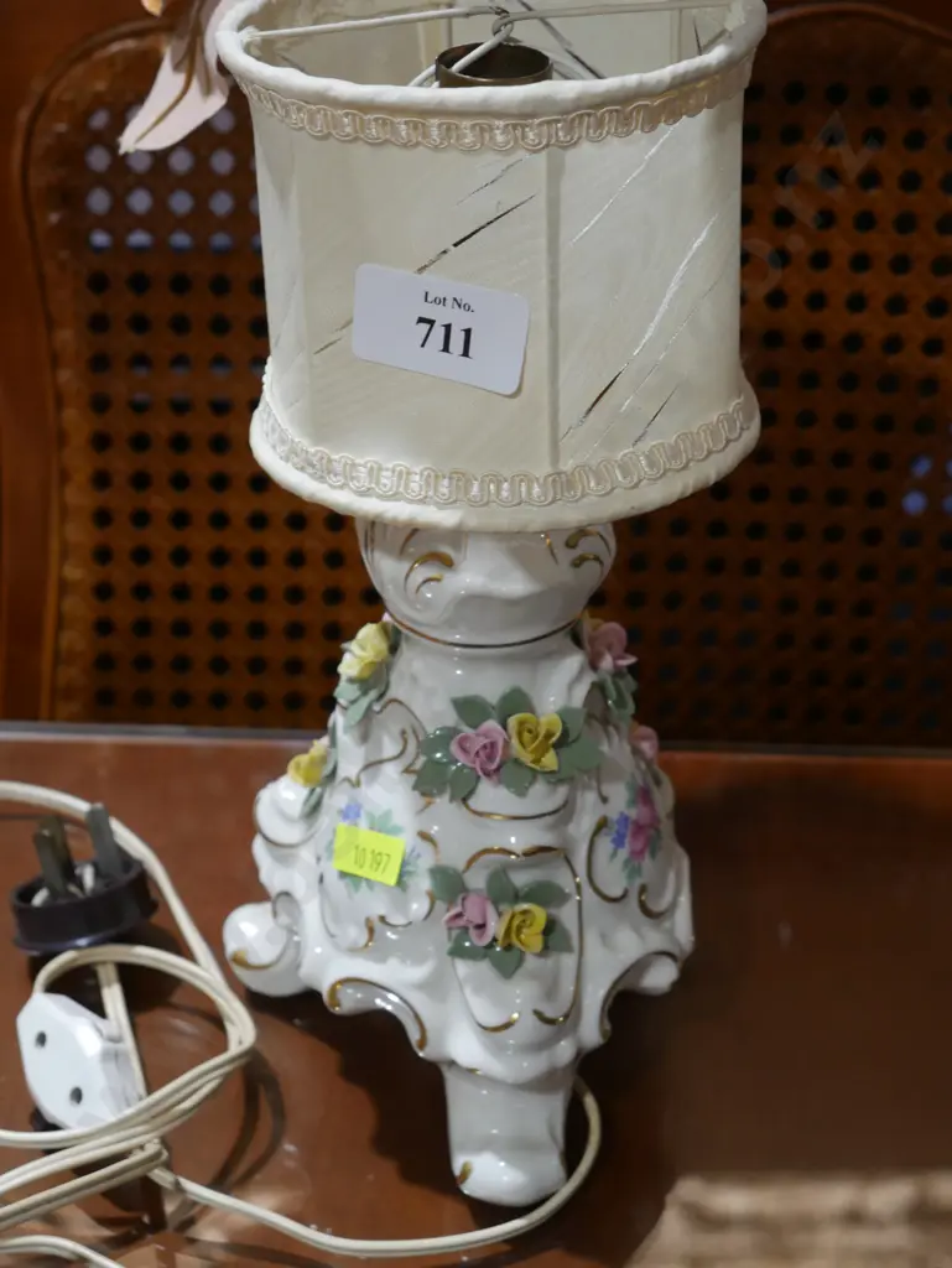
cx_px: 476
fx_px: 2638
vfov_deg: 27.0
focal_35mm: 72
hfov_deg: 20.5
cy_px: 634
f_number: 5.5
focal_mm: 36
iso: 640
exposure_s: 1/80
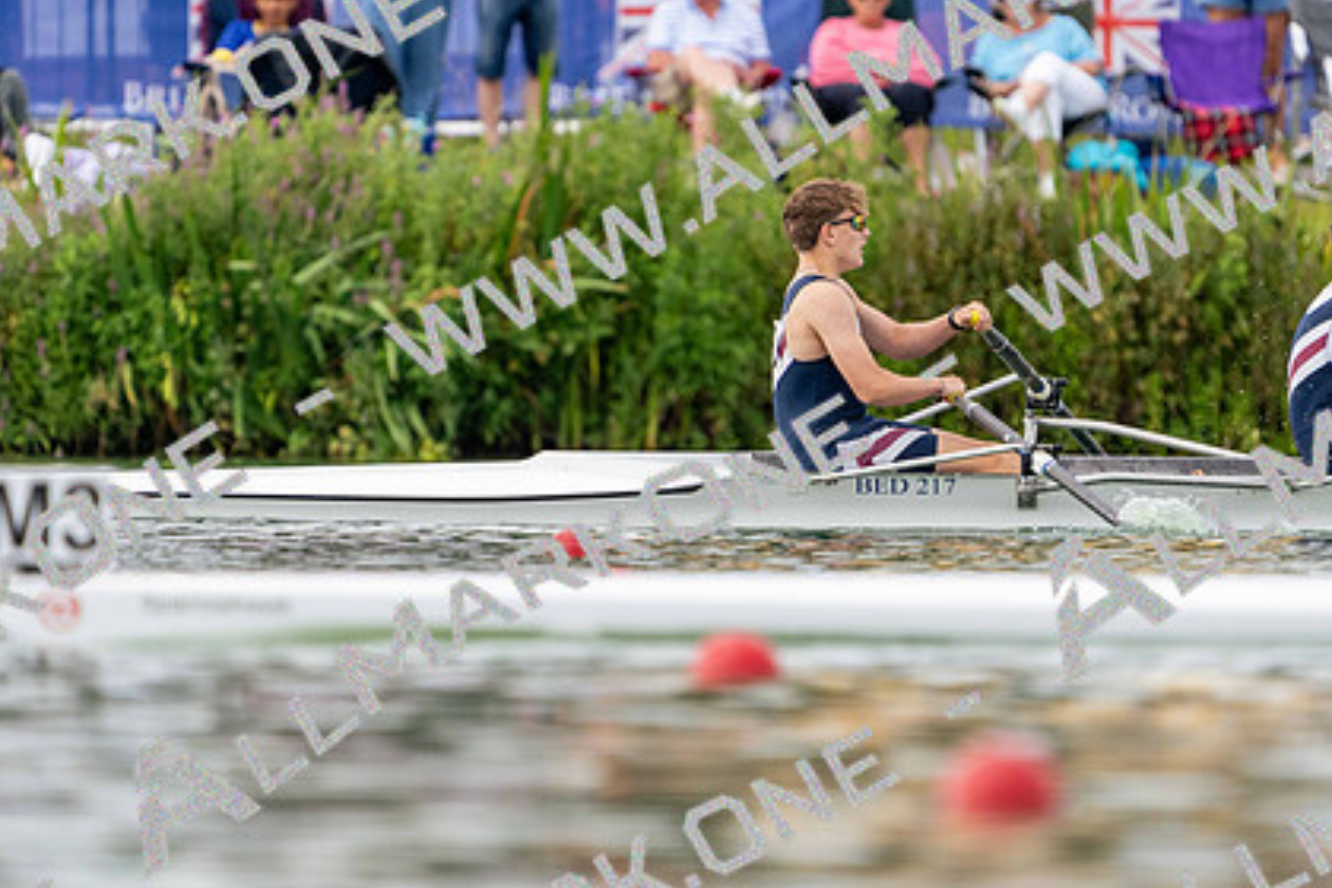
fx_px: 30671
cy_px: 385
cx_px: 777
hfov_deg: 2.5
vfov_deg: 1.7
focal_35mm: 829
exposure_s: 1/1600
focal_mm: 600
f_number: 6.3
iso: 640
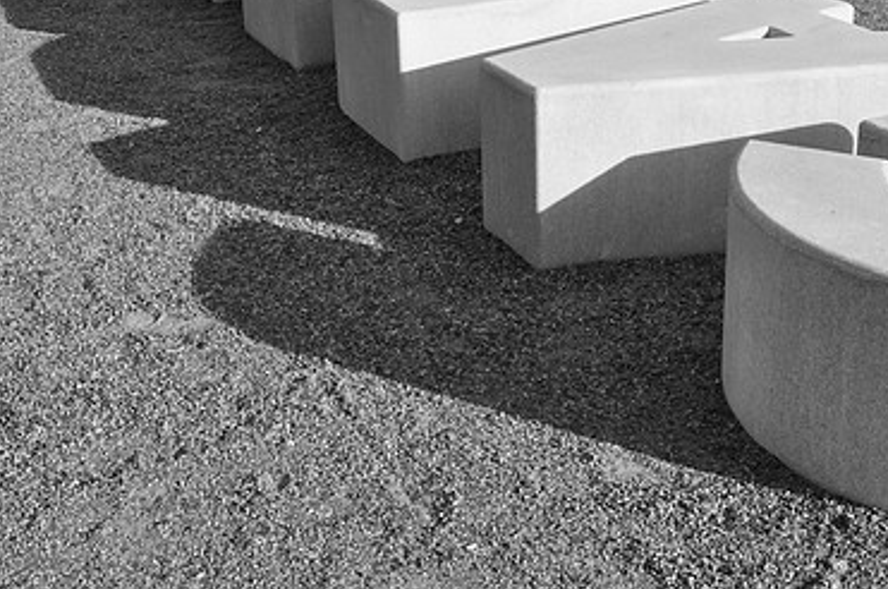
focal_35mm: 61
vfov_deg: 22.1
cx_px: 536
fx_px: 1502
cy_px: 214
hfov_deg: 32.8
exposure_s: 1/100
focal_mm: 26
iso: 200
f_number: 14
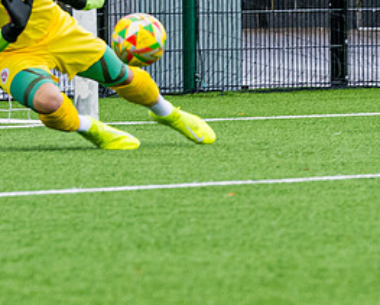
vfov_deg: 1.9
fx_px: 9131
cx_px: 548
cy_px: 249
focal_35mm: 811
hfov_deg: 2.4
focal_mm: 135
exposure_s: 1/1250
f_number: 4
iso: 400
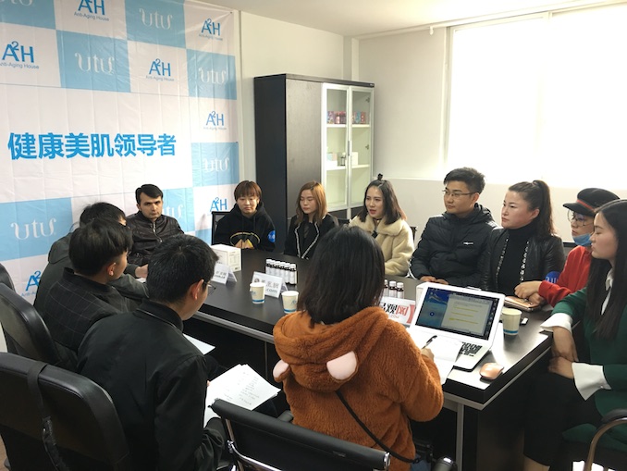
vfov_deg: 48.3
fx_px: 525
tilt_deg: -8.8
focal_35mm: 29
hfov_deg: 61.6
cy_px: 236
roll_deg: +0.4
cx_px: 314
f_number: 2.2
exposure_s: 1/17
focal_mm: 4.15
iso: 50
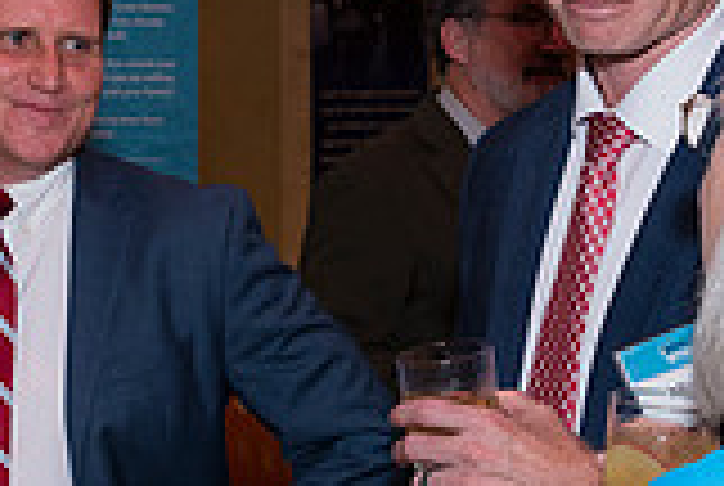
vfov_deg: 11.9
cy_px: 340
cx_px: 126
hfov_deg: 17.6
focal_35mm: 115
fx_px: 2317
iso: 800
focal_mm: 32
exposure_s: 1/125
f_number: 5.6
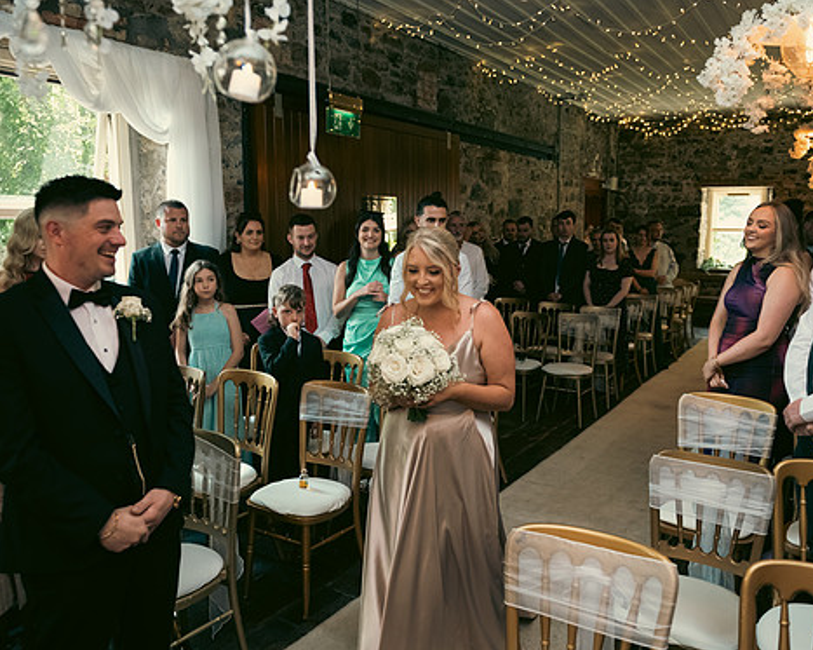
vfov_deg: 51.5
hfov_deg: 62.2
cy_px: 334
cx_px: 407
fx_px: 673
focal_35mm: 28
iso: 1250
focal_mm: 24
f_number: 3.5
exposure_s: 1/160
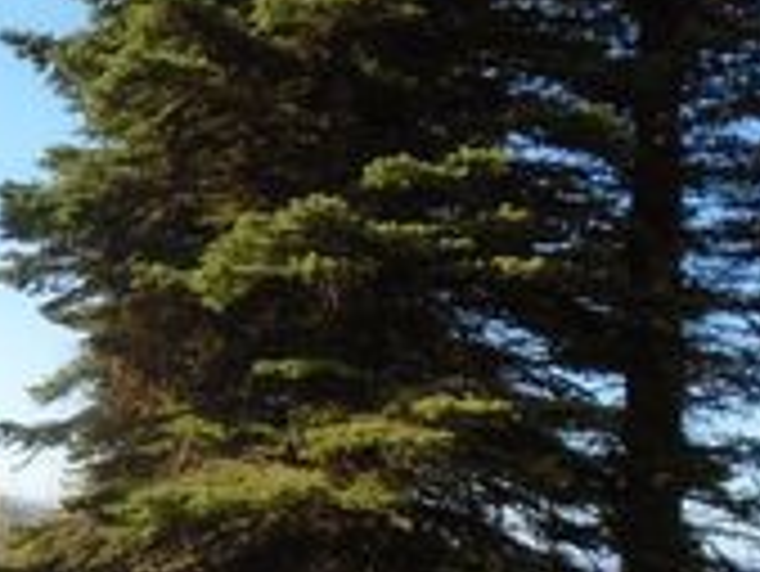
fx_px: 1692
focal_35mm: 77
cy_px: 417
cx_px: -40
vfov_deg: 19.1
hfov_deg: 24.0
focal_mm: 4.6
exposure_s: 1/800
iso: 100
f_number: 3.2
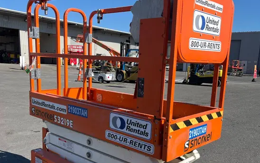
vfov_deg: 33.9
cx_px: 130
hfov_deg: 52.8
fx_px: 262
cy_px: 117
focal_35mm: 37
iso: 50
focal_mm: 5.1
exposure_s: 1/3049
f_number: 1.6
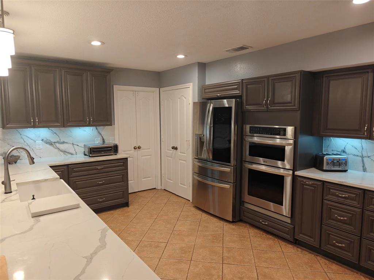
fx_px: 248
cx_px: 187
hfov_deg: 73.9
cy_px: 140
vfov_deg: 58.9
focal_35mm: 23
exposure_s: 1/120
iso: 200
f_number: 1.6
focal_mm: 6.06
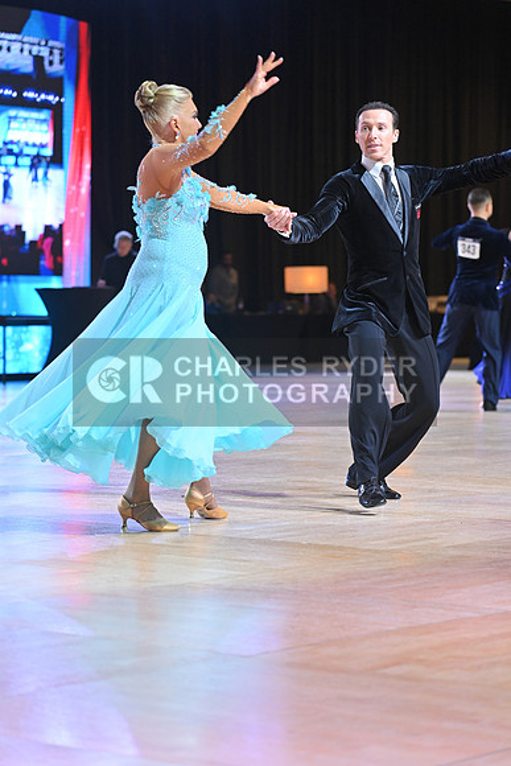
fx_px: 2383
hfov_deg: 12.2
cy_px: 383
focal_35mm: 112
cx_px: 256
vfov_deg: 18.3
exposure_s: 1/250
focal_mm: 112
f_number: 4
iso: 2000
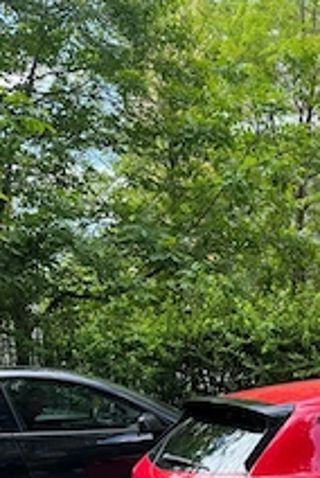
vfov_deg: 38.4
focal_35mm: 47
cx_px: 315
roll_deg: +2.3
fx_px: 625
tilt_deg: -8.7
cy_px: 449
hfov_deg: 27.2
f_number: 1.78
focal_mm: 6.76
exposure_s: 1/356
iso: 80
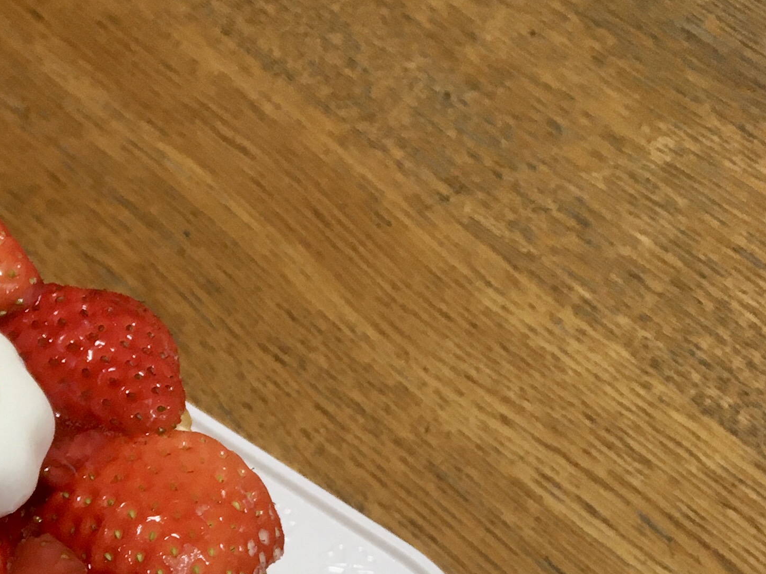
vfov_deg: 17.3
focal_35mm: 81
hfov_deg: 21.4
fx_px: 1792
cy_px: 707
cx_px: -276
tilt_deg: -57.6
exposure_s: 1/30
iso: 64
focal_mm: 4.15
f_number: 2.2
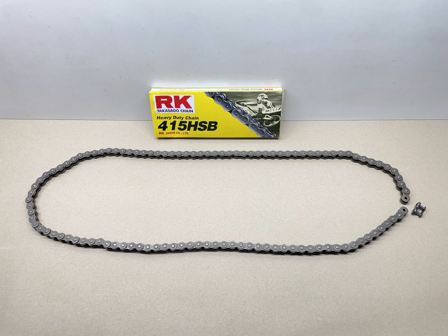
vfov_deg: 53.1
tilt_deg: -58.1
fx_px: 336
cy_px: 168
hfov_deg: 67.3
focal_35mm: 26
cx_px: 224
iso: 64
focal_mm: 4.2
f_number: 1.6
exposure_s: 1/100
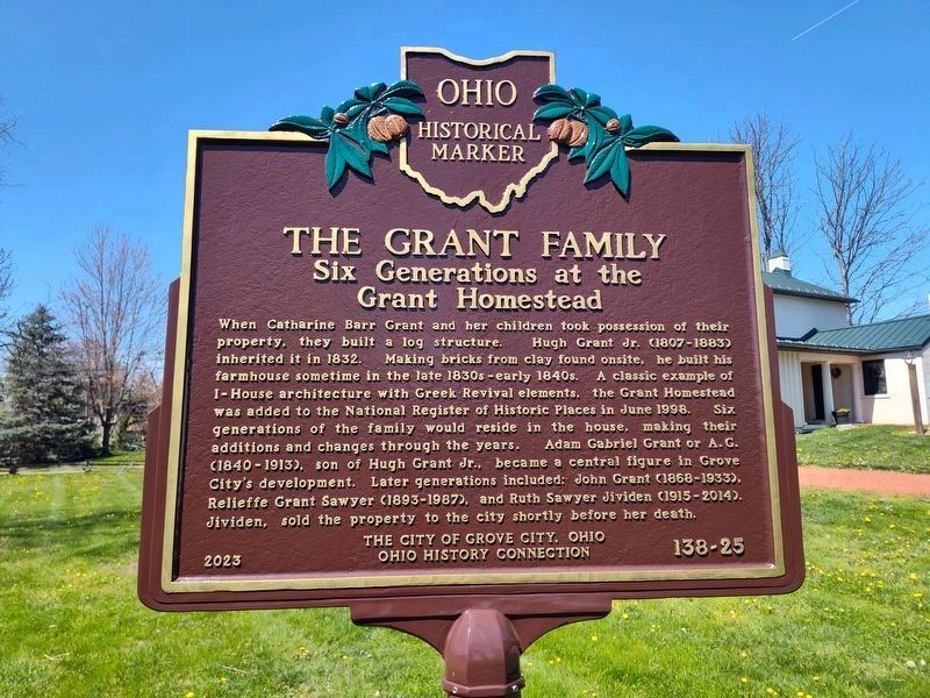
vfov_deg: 58.9
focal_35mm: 23
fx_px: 618
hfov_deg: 73.9
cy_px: 349
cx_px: 465
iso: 100
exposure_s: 1/1156
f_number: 1.8
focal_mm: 5.56
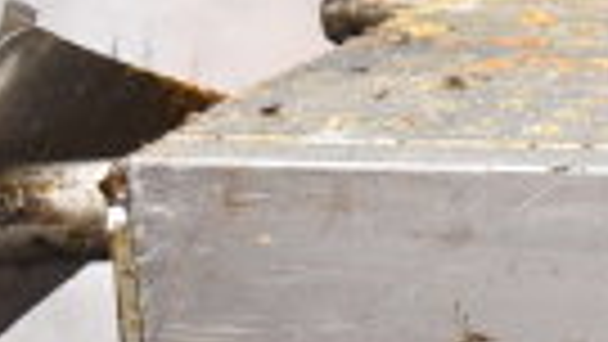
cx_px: 1356
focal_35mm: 192
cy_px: 407
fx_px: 3102
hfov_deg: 10.1
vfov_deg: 6.3
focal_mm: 27
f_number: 5.6
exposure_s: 1/125
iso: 200
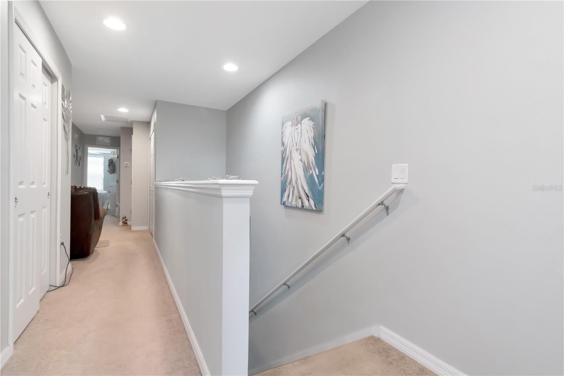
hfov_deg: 95.0
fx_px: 258
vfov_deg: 72.0
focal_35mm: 16
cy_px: 188
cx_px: 282
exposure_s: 1/30
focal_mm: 11
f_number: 8
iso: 2000
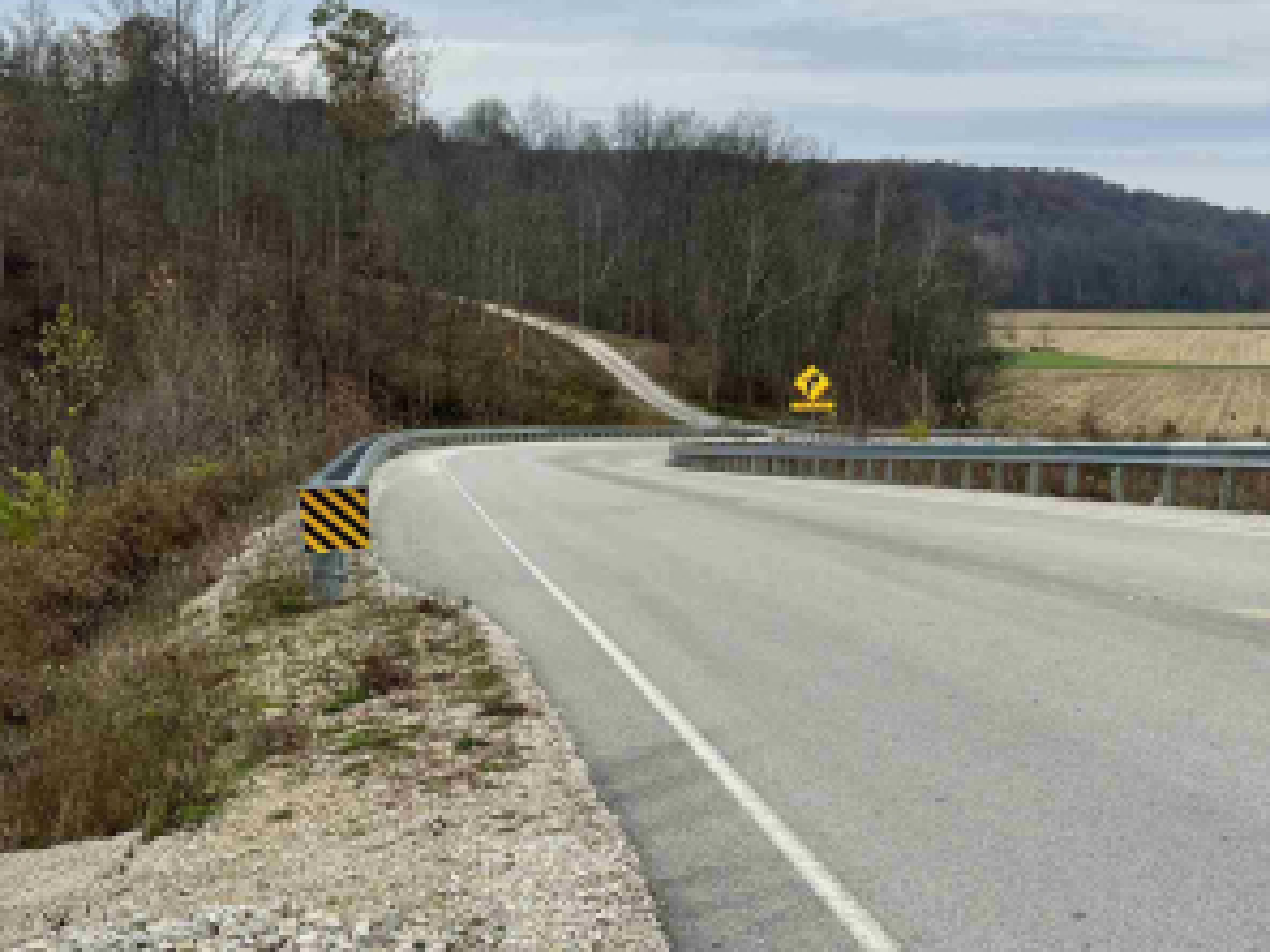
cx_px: 907
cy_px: 583
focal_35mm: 54
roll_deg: +0.4
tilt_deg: -9.0
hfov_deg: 35.0
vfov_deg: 27.0
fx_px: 1981
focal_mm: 6.76
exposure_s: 1/1869
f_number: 1.78
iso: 80
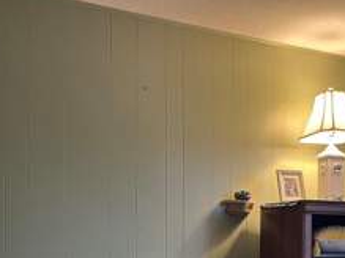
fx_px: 568
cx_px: 227
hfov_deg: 33.5
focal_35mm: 57
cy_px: 245
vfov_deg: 24.7
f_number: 1.6
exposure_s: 1/60
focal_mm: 5.1
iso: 250
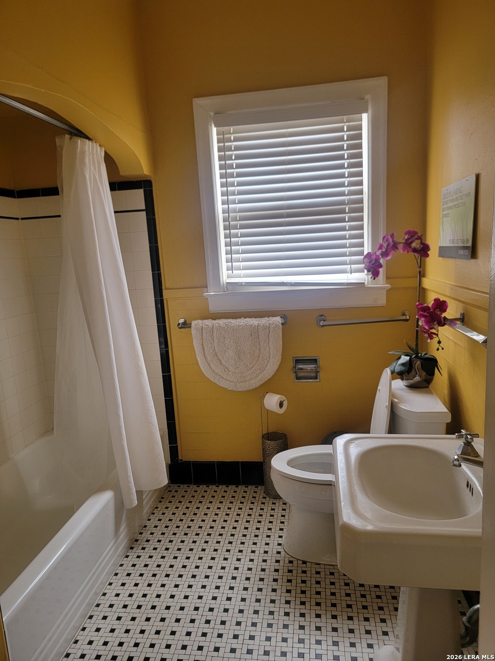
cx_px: 248
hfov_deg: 56.8
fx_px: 458
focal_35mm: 24
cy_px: 330
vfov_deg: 71.6
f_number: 1.8
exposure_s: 1/60
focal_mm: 6.7
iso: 200
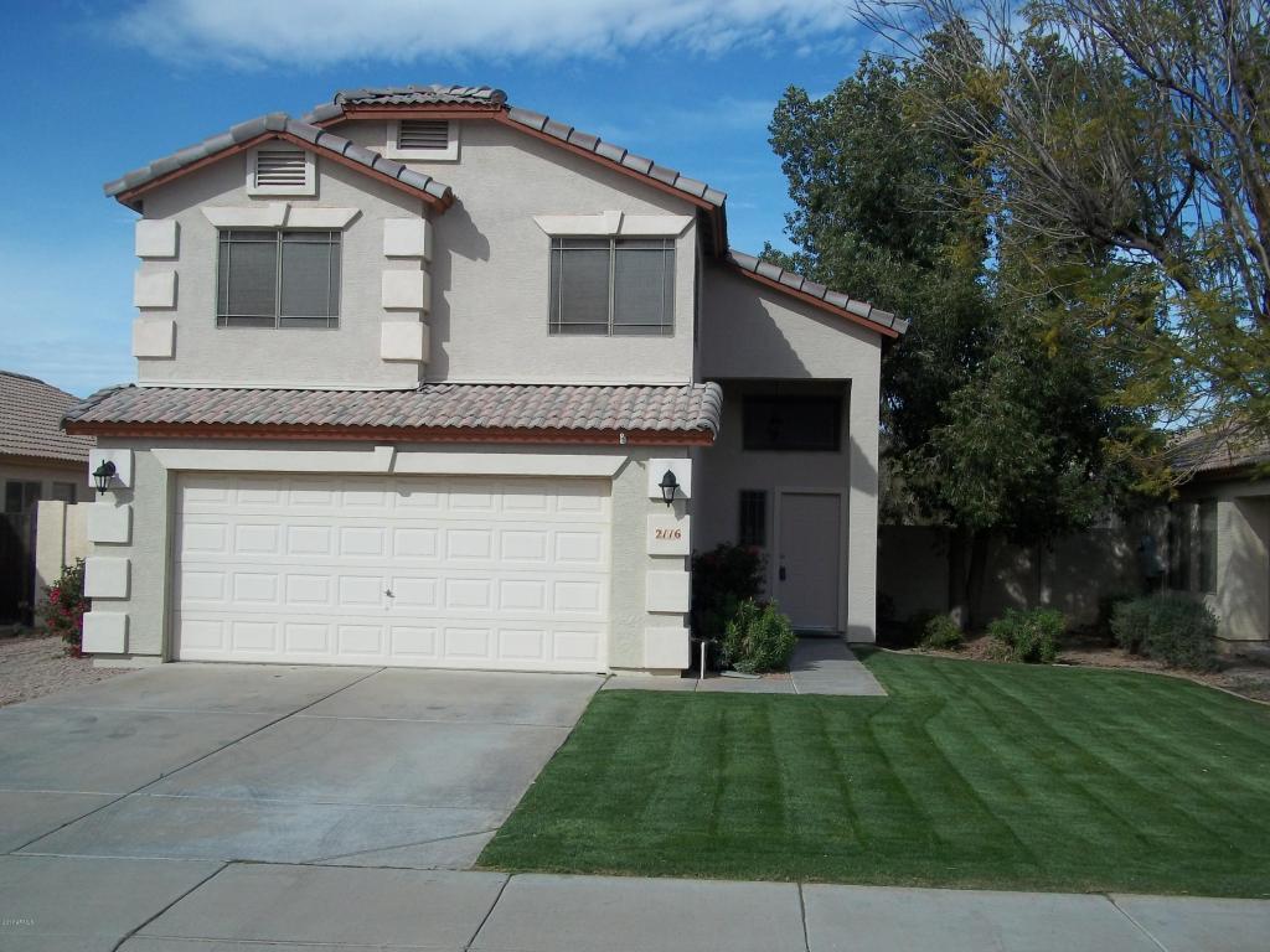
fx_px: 1321
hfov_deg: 51.4
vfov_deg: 39.7
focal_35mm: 36
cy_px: 476
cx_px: 635
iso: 80
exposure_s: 1/320
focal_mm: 6.5
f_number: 8
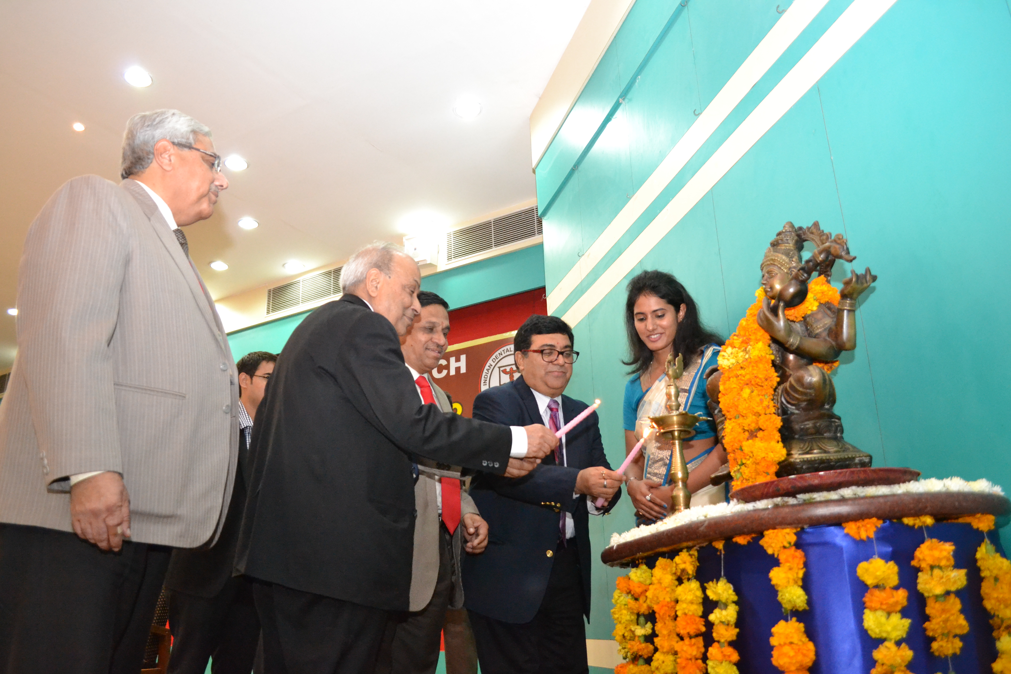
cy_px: 337
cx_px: 506
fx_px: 758
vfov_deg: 47.9
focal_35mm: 27
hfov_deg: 67.4
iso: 3200
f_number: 3.5
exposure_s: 1/60
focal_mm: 18
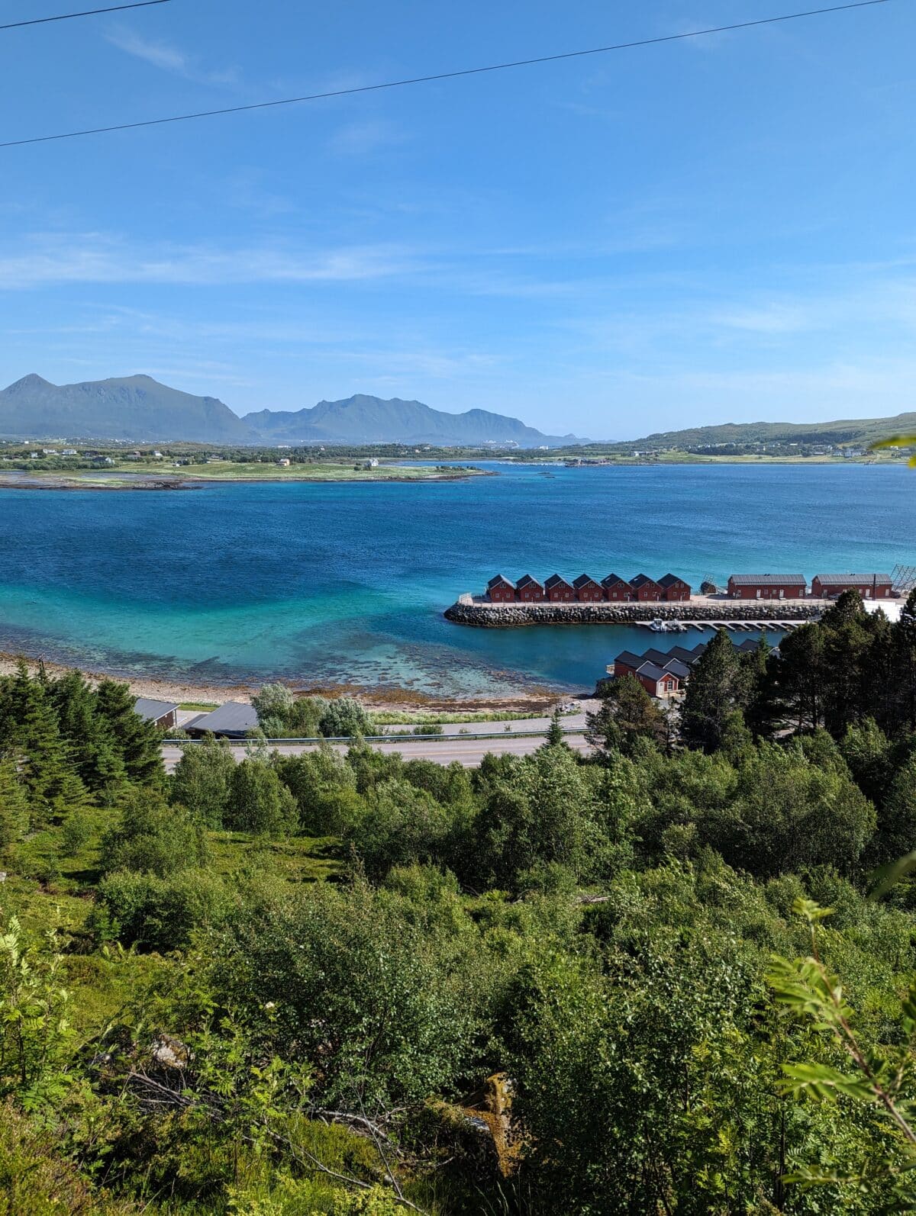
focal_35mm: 24
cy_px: 608
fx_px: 845
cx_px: 458
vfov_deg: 71.5
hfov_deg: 56.9
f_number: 1.85
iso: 46
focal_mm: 6.81
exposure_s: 1/1825
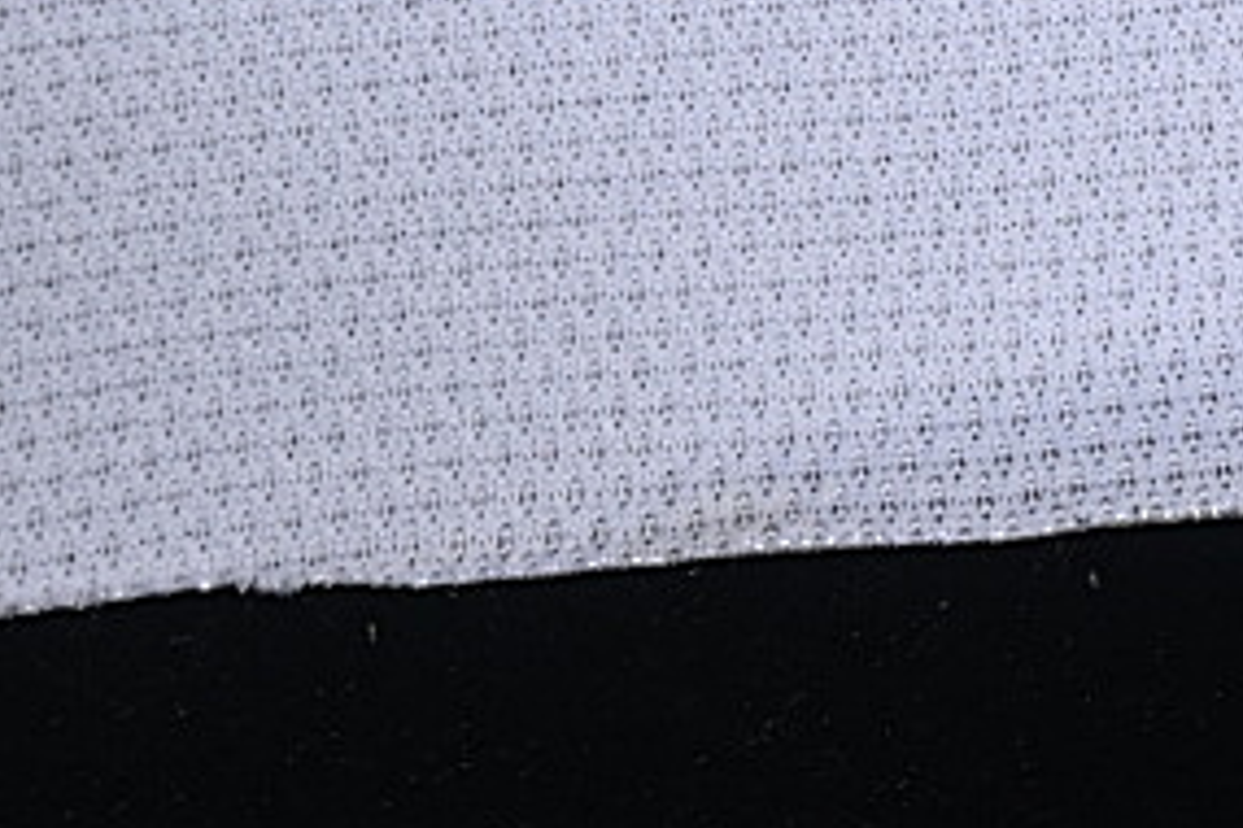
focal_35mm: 284
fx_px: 9805
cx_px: 746
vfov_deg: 4.8
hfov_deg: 7.3
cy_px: -135
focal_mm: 50
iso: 160
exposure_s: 1/80
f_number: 7.1
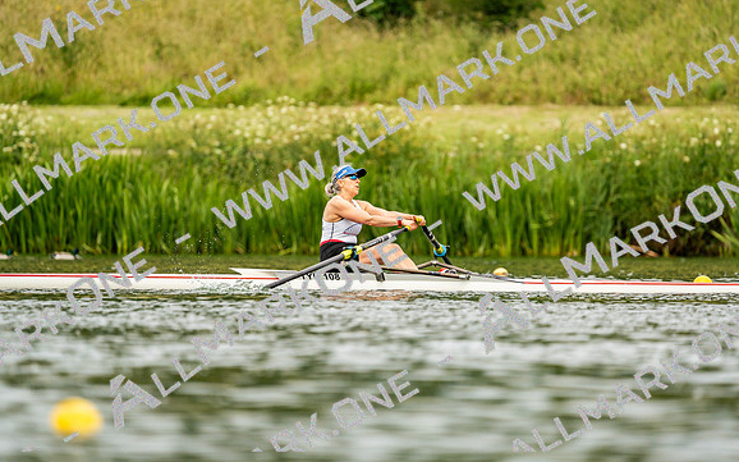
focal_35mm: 614
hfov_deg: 3.4
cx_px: 370
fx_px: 12364
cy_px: 232
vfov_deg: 2.1
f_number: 6.3
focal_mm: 600
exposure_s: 1/2000
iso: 500
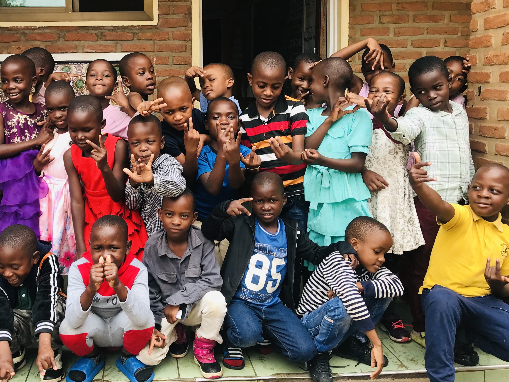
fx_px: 603
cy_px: 167
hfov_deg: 45.1
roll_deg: -0.3
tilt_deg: -6.6
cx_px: 170
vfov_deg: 35.1
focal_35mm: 41
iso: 20
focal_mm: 3.99
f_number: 1.8
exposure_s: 1/346
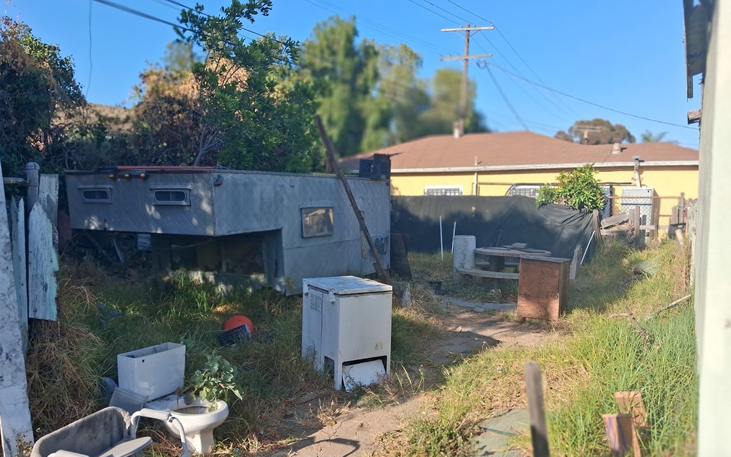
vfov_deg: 43.2
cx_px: 367
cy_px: 231
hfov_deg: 64.6
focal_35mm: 29
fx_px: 578
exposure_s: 1/578
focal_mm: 4
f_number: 1.8
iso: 25
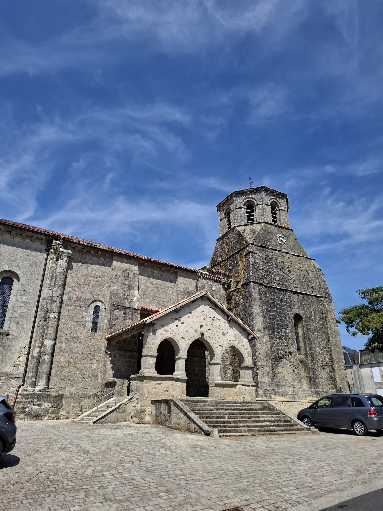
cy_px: 256
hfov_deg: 58.9
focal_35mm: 23
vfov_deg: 73.9
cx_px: 192
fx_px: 339
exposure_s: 1/1642
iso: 50
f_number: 1.8
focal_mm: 5.54
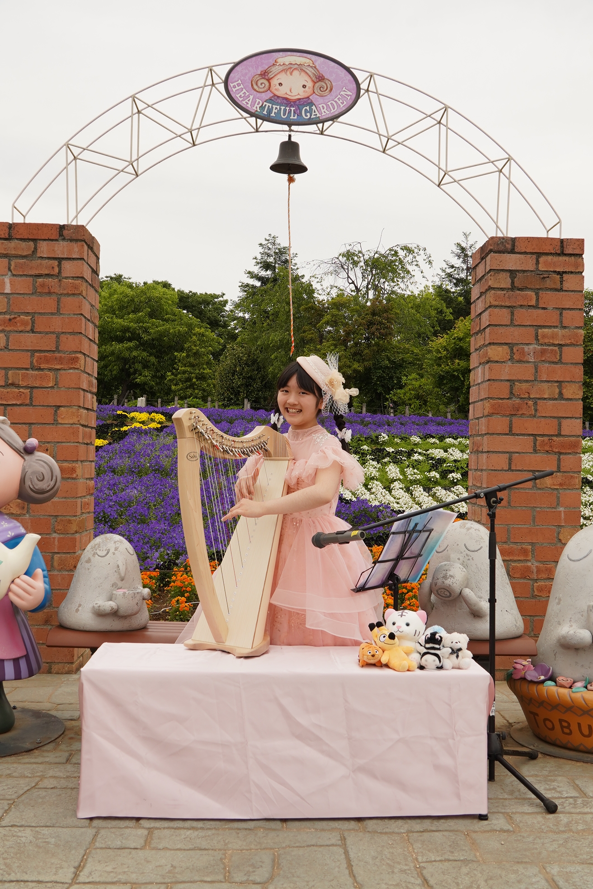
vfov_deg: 49.6
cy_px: 444
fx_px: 964
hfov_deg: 34.2
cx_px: 296
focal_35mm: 39
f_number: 9
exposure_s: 1/320
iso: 250
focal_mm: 26
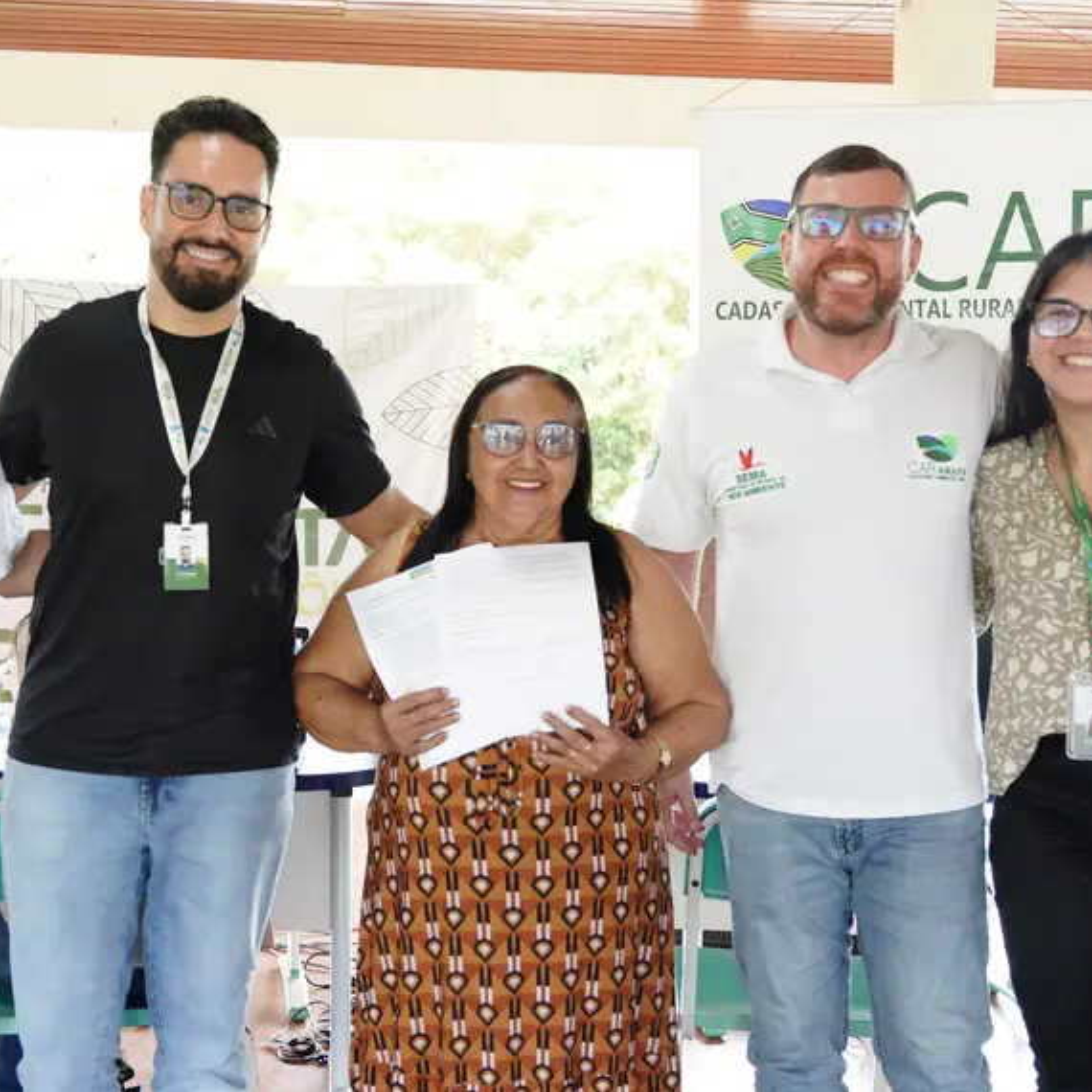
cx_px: 441
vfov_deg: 34.0
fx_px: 1785
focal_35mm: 50
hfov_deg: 33.9
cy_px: 546
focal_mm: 26.3
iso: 1600
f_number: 2.8
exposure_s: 1/125
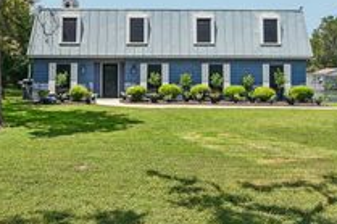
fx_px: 402
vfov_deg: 30.3
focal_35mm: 43
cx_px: 168
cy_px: 39
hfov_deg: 45.5
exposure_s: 1/500
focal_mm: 18
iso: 400
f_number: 8
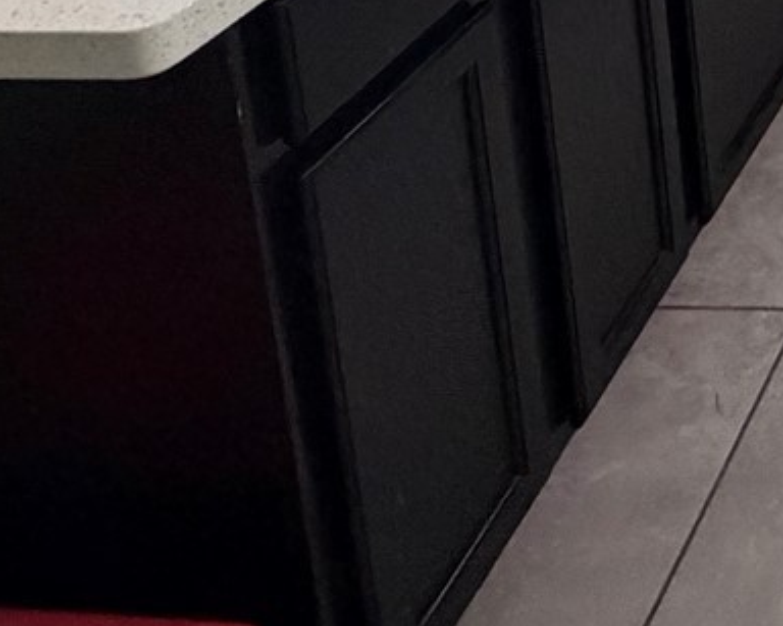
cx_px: 1327
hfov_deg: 22.7
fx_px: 1321
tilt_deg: -10.1
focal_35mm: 57
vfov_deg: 18.9
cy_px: -563
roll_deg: +0.3
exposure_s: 1/60
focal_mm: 2.22
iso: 500
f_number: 2.2
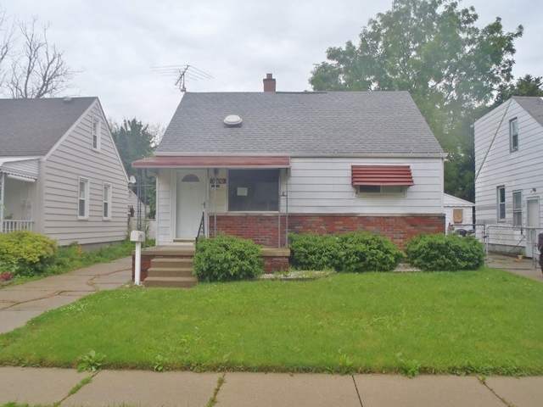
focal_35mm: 28
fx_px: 439
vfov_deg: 49.7
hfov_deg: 63.4
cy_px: 204
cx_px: 272
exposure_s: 1/60
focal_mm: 5
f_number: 10
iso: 100
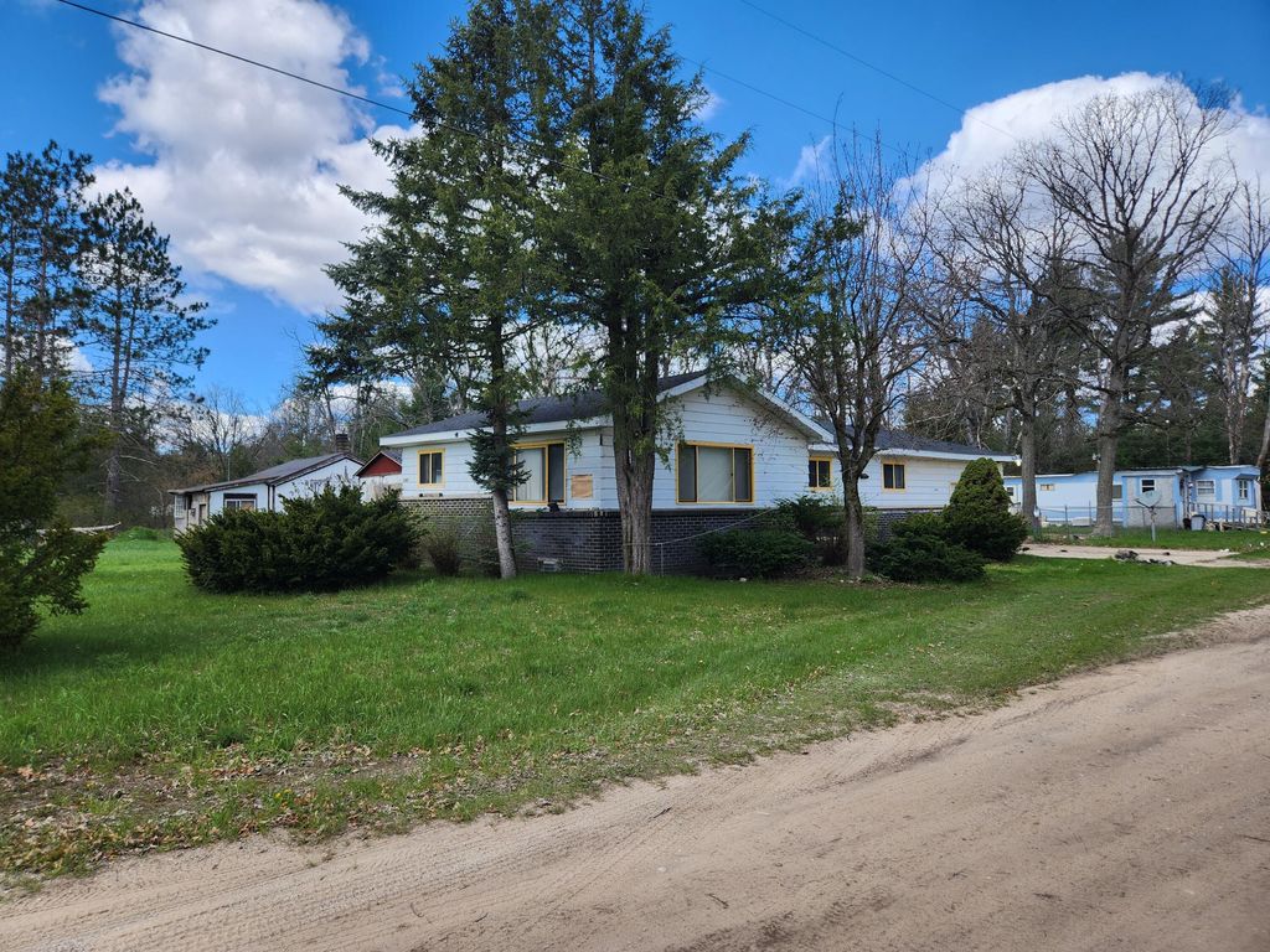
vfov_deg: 58.9
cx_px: 635
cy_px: 476
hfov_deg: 73.9
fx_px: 844
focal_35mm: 23
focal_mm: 5.4
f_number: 1.8
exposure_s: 1/864
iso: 20
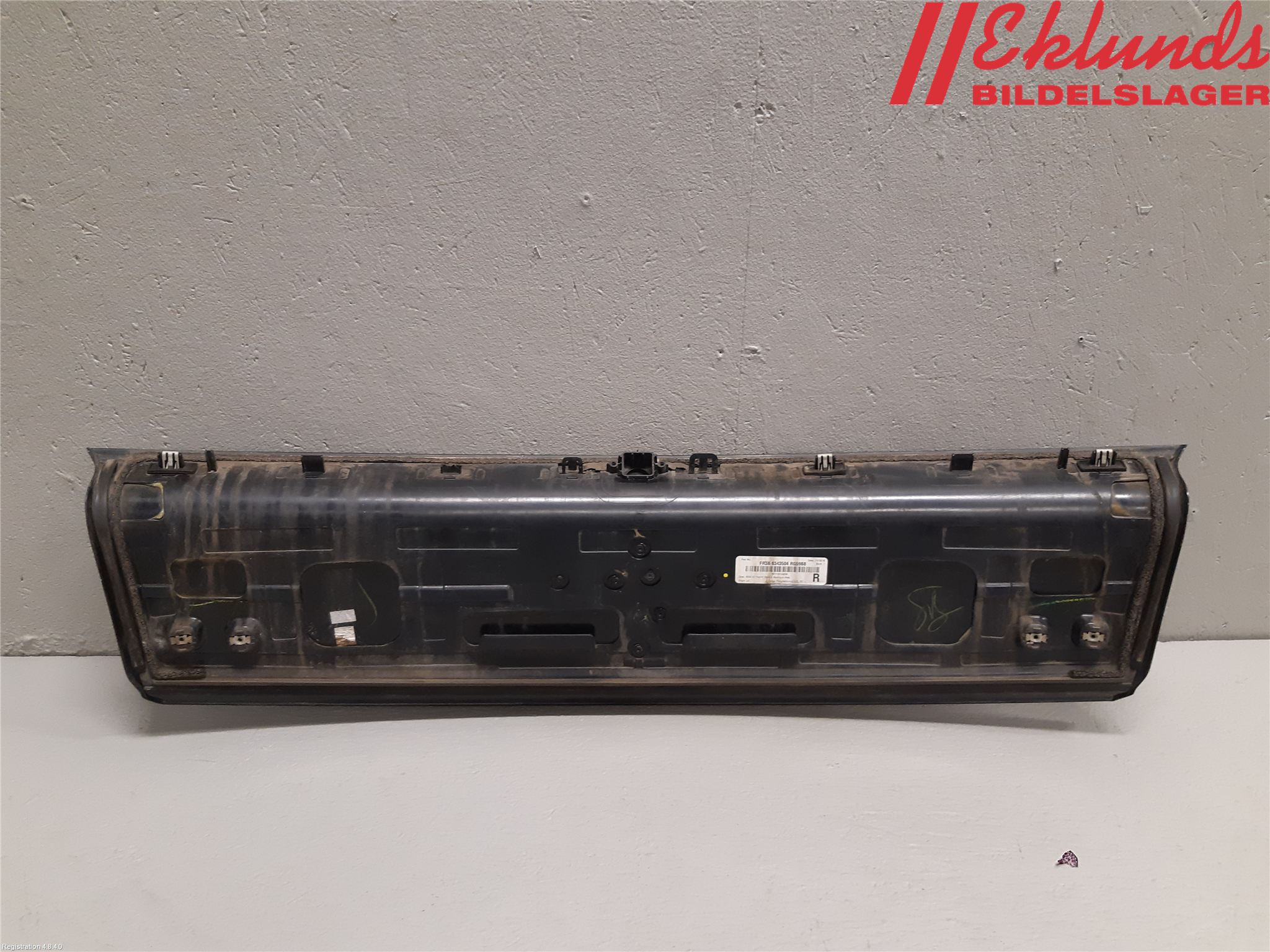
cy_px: 476
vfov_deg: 53.1
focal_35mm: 26
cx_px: 635
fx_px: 954
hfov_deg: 67.3
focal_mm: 3.93
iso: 160
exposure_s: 1/50
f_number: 1.7
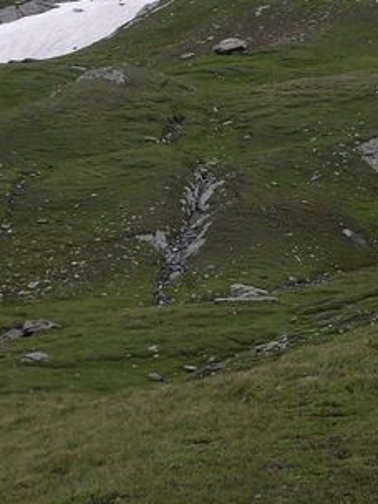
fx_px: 2053
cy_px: 96
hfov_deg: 10.5
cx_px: 146
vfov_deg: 13.9
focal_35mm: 141
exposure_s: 1/482
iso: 100
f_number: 3.6
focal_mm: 10.2
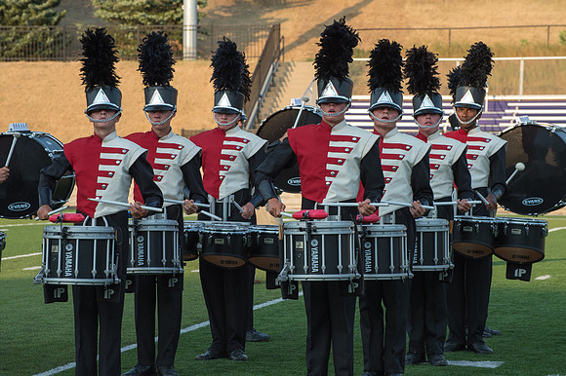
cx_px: 282
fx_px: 2569
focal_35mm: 163
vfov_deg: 8.4
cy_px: 162
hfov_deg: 12.6
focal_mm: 140
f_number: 10
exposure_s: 1/320
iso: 640
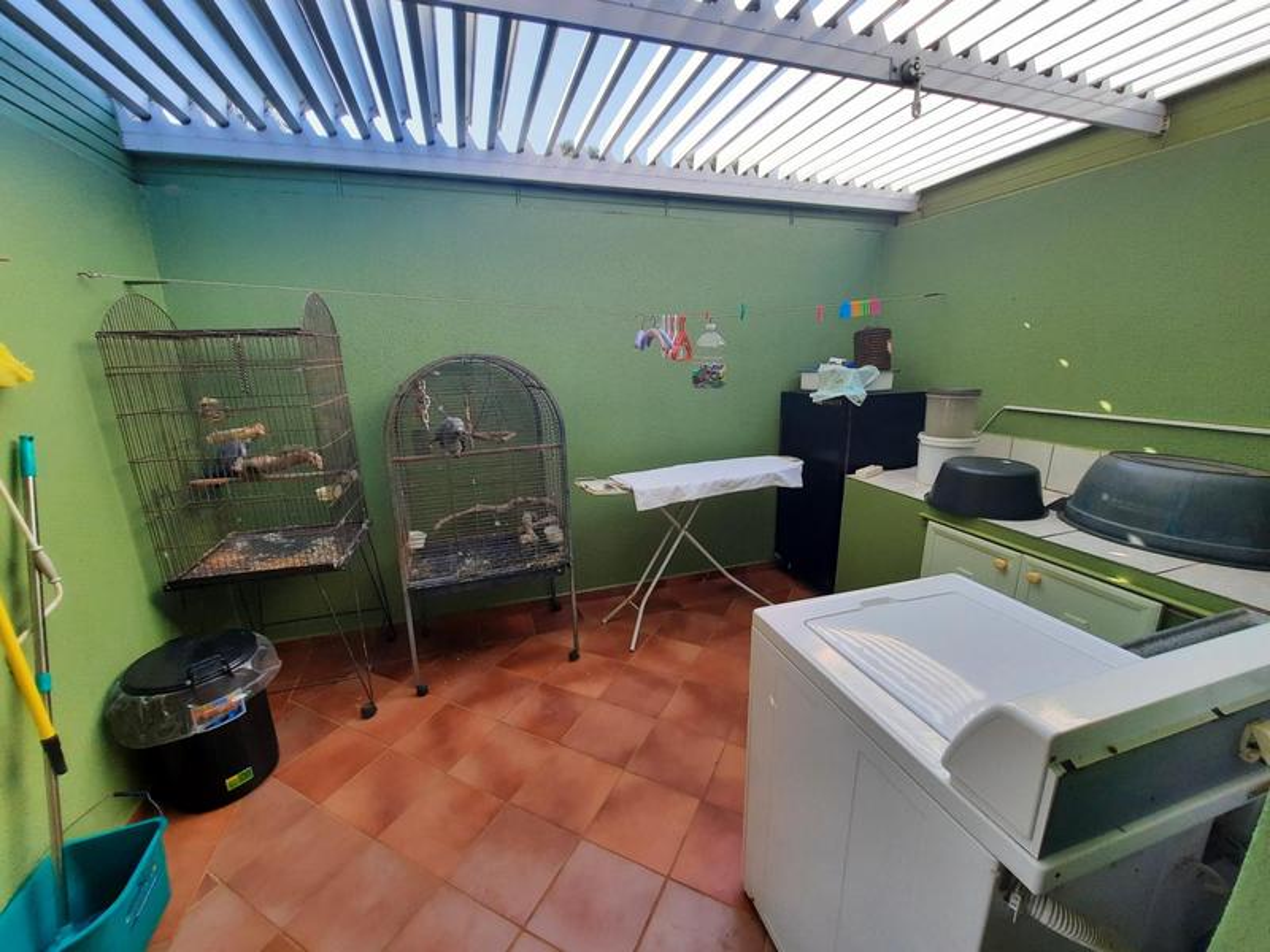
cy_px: 476
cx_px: 635
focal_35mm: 13
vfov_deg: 89.9
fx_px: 477
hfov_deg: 106.2
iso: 40
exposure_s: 1/289
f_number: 2.2
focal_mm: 1.74
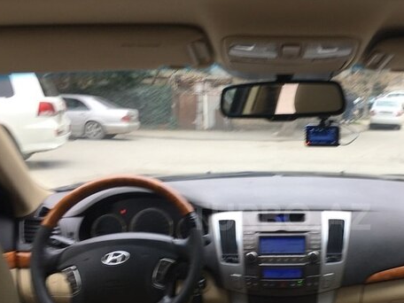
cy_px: 217
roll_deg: -3.6
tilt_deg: -15.5
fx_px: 490
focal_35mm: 42
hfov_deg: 43.9
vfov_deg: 33.8
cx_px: 280
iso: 25
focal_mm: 4.15
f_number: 2.2
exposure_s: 1/50
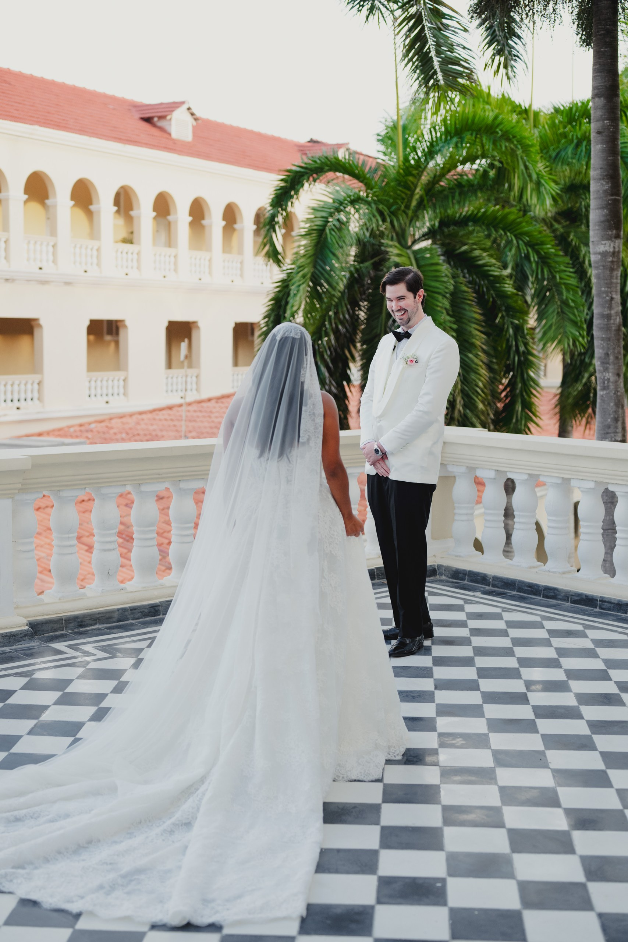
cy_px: 471
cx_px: 314
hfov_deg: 27.0
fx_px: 1308
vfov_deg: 39.6
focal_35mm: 50
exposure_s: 1/640
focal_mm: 50
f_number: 2.8
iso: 640
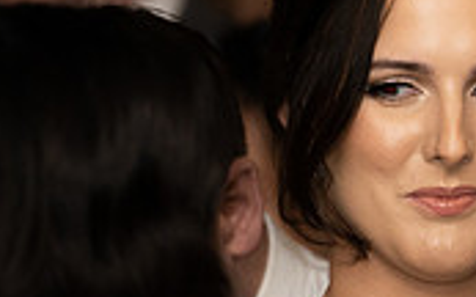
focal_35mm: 937
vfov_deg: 1.4
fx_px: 12151
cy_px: 186
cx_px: 636
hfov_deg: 2.2
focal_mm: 195
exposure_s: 1/160
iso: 200
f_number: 2.8
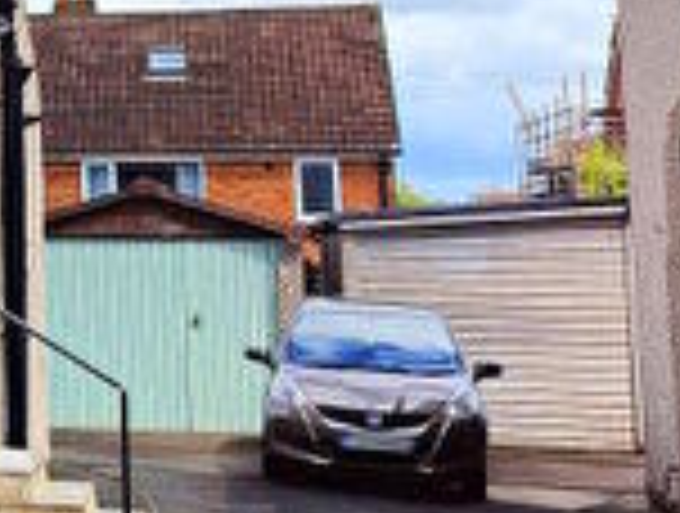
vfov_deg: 13.8
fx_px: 2087
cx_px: -536
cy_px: -7
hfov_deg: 15.8
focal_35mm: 106
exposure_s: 1/3132
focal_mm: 6.06
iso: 64
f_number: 1.8
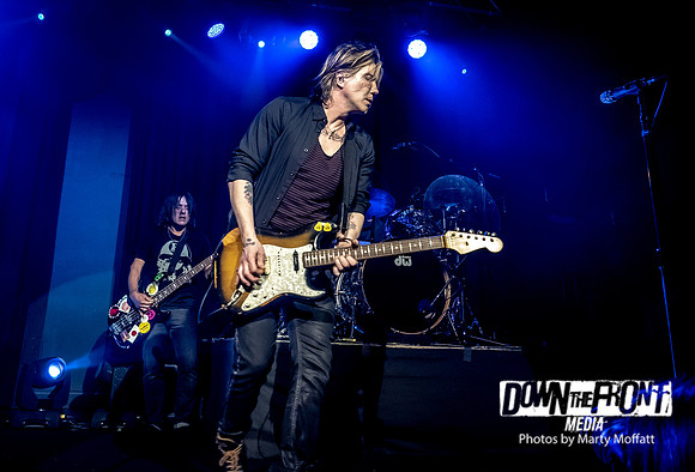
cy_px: 162
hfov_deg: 61.8
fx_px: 575
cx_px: 280
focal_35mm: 30
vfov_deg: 44.1
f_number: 4.5
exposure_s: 1/250
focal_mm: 12
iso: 1600
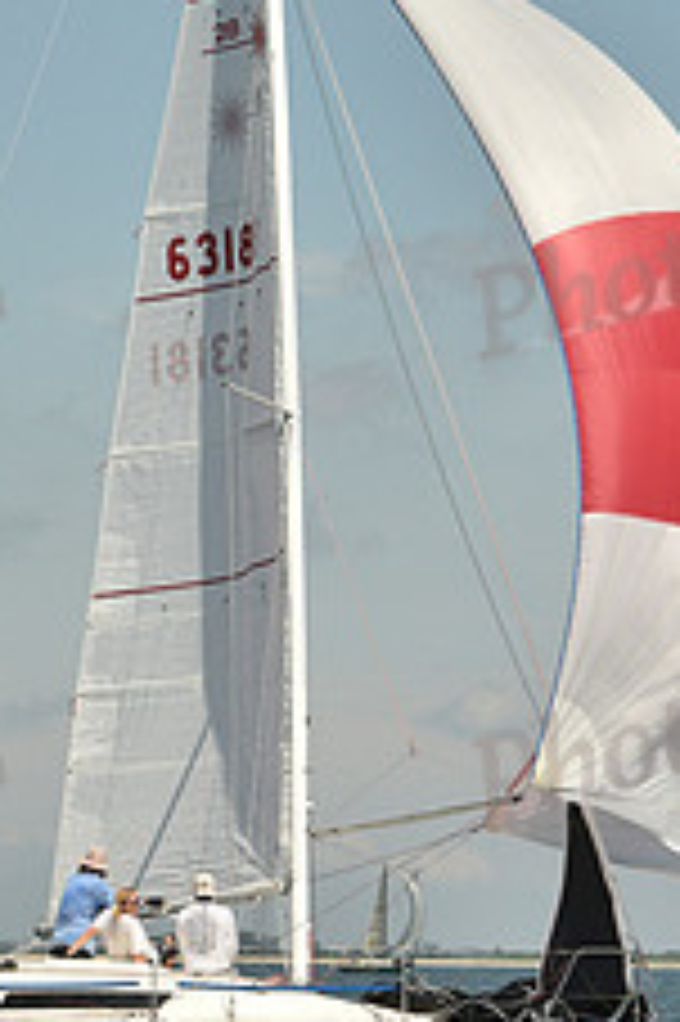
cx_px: 241
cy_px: 540
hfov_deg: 5.3
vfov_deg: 7.9
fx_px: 7406
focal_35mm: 261
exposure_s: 1/1250
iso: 320
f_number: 9
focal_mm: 102
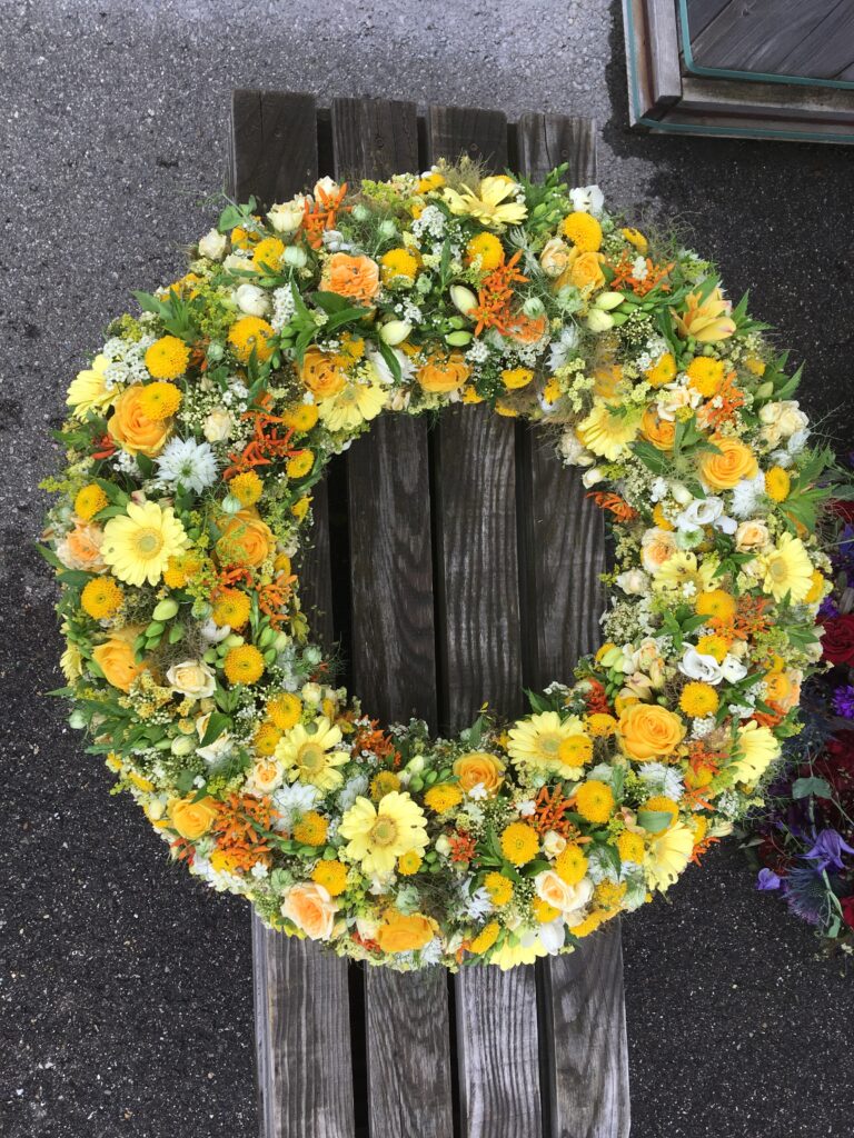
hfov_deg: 48.2
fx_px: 954
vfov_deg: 61.7
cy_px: 569
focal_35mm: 29
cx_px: 427
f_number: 2.2
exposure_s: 1/297
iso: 25
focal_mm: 4.15
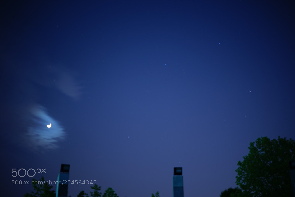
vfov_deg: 27.0
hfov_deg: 39.6
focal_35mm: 50
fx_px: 410
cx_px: 148
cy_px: 98
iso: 64
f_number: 1.8
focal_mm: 50
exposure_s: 15
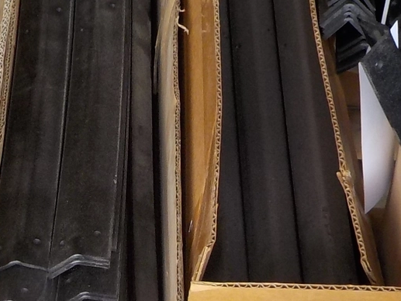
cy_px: 187
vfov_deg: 12.8
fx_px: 1344
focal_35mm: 116
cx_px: 132
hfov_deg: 16.9
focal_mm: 4.1
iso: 125
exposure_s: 1/160
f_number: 3.3
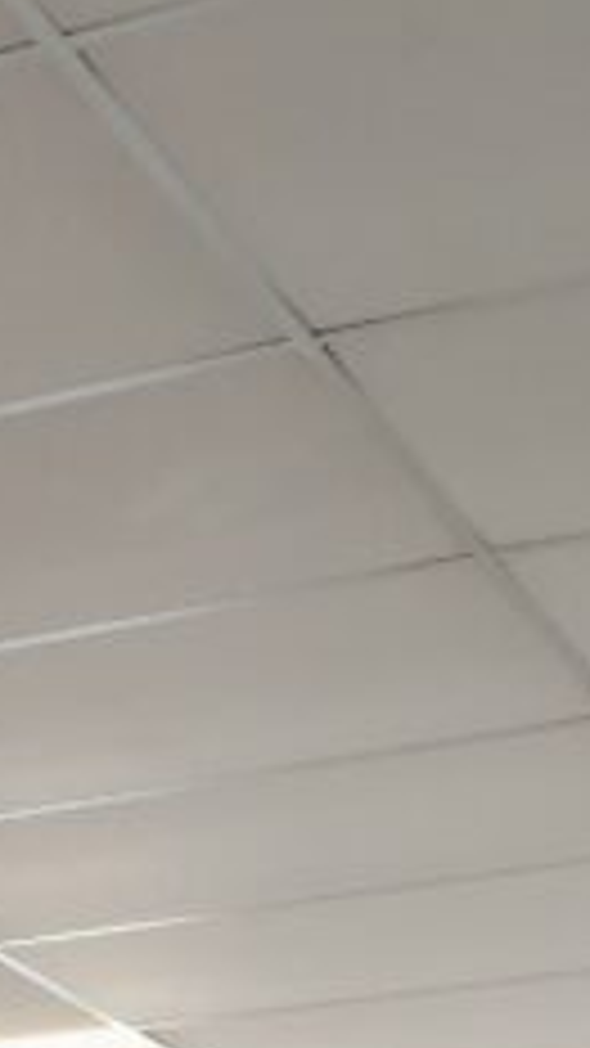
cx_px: -248
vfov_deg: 14.7
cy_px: 2195
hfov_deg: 10.2
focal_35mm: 115
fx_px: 3200
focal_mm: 5.25
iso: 434
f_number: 1.75
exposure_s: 1/50
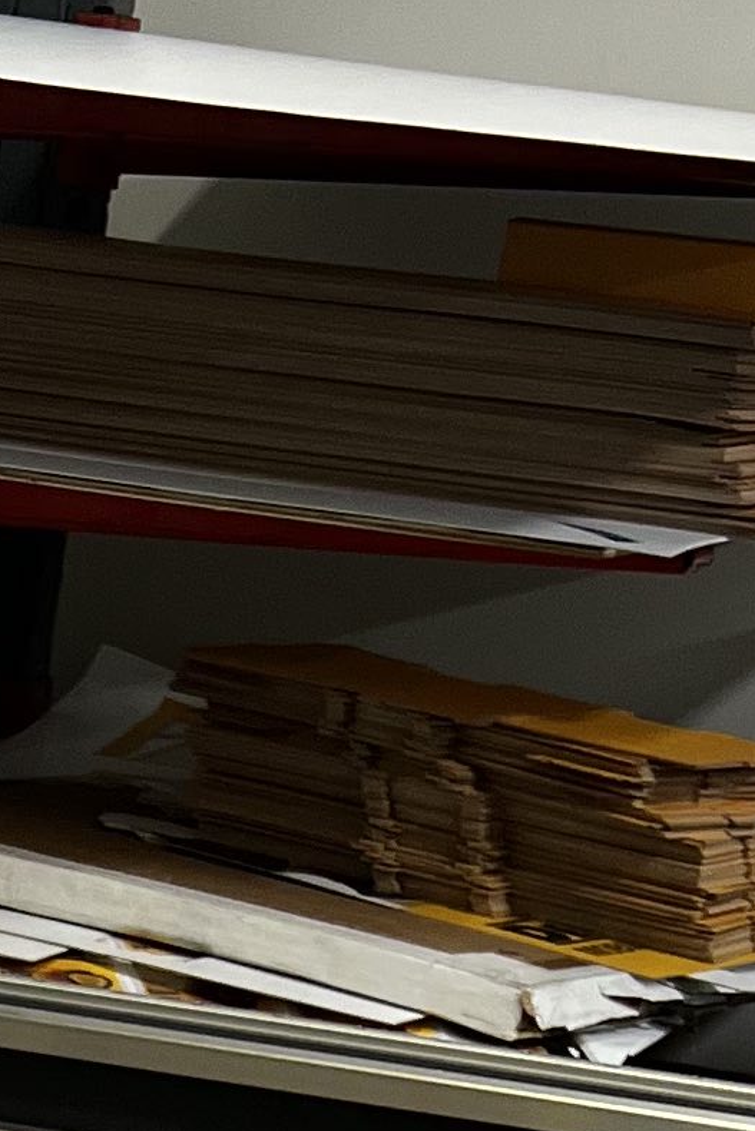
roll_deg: -4.8
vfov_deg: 12.4
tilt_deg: -28.4
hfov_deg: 9.7
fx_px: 4339
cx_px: -365
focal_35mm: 138
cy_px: 2514
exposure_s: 1/60
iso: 80
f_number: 1.5
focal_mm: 5.7
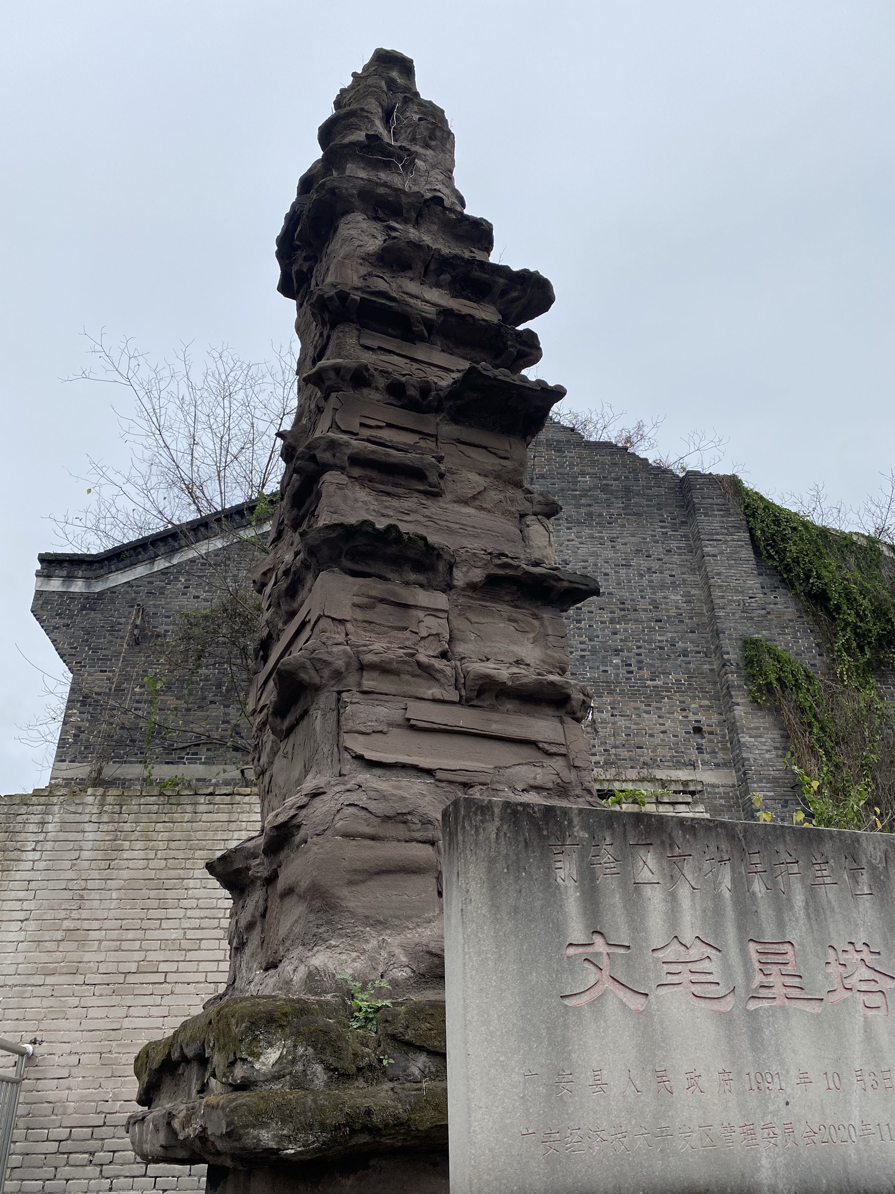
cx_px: 448
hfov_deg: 53.1
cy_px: 597
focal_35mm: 26
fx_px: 896
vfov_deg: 67.3
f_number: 1.8
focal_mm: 4.25
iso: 32
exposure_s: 1/1093
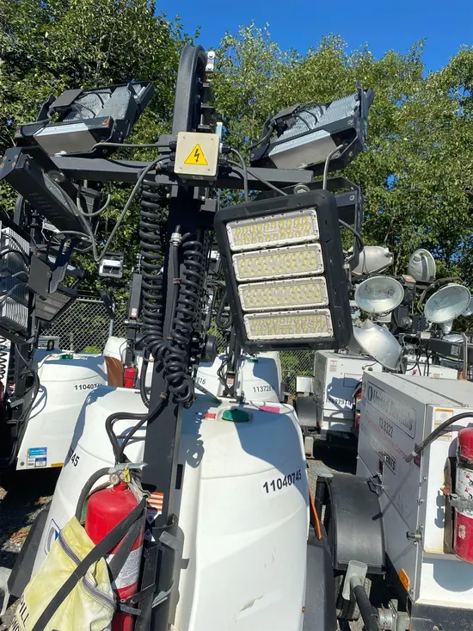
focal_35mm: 26
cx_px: 236
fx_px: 474
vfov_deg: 67.3
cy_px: 316
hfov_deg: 53.1
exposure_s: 1/5025
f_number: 1.8
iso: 32
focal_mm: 4.25
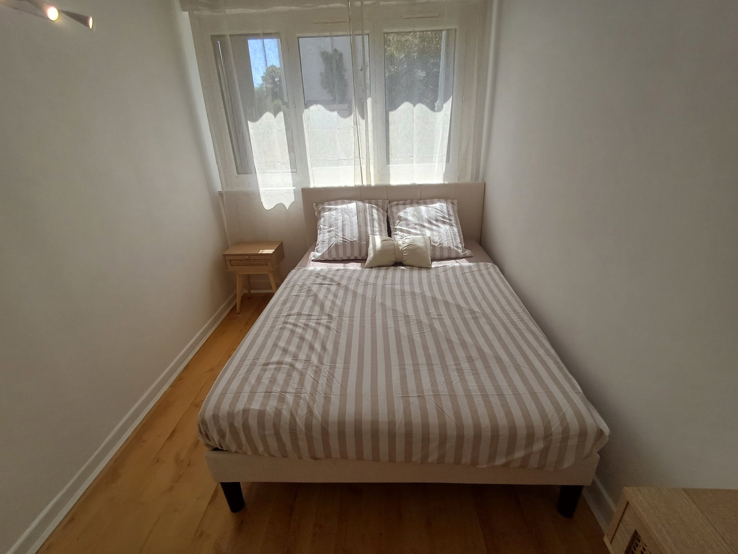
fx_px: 341
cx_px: 369
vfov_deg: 78.1
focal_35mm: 16
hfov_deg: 94.5
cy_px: 277
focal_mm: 1.64
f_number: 2.2
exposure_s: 1/325
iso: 40
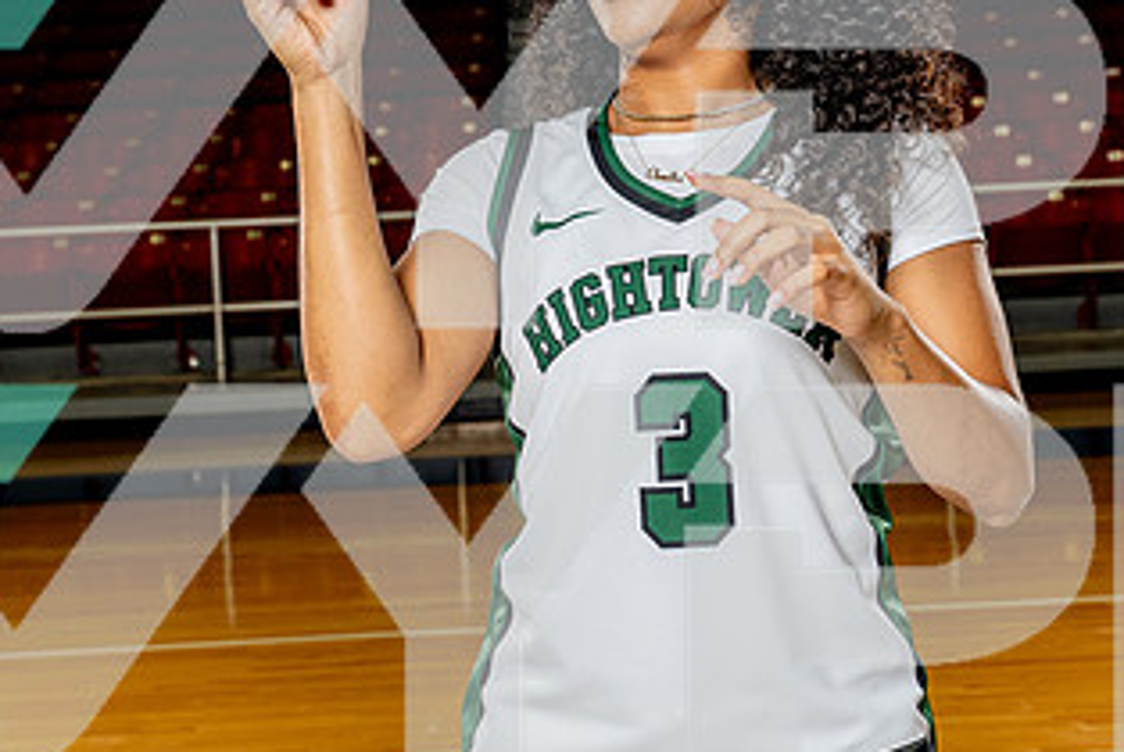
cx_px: 626
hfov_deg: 24.4
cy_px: 141
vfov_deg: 16.4
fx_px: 2594
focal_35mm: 83
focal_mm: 45
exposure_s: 1/250
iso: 640
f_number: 5.6
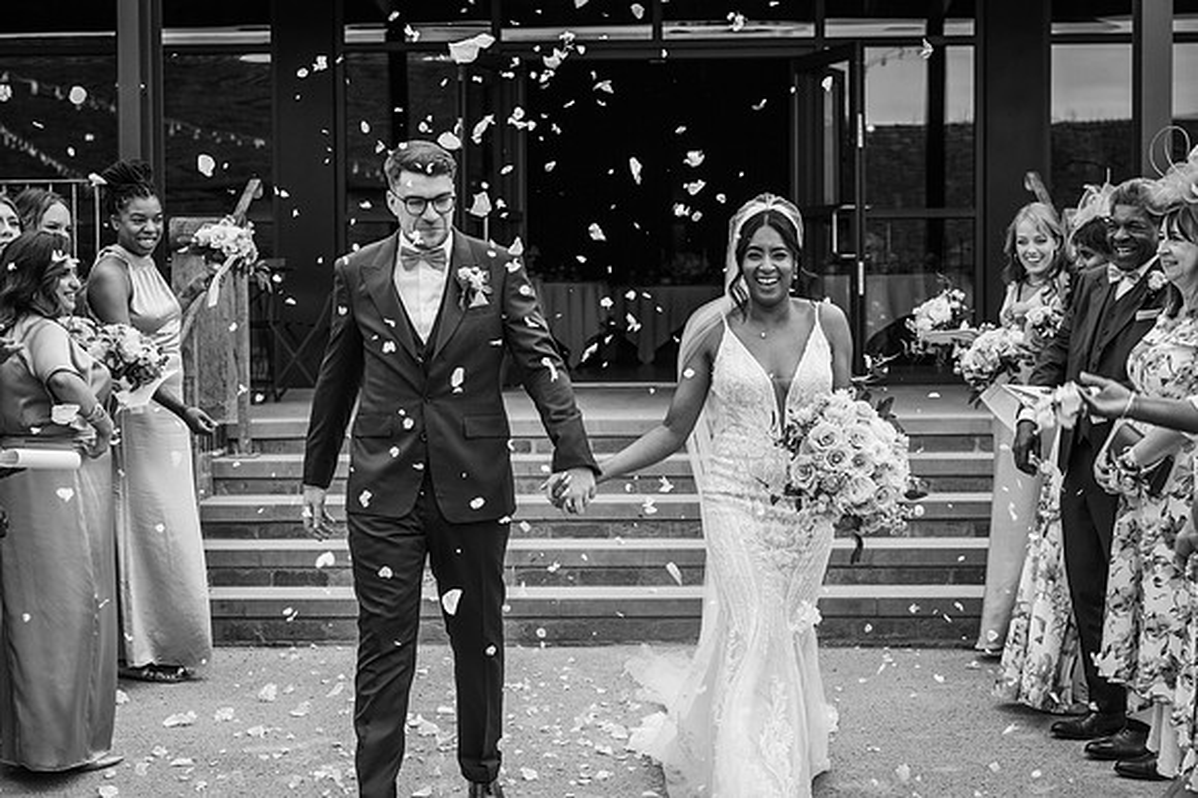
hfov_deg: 32.4
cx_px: 599
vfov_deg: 21.9
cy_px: 399
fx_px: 2062
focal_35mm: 62
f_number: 5
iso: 360
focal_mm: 62
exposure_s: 1/1000
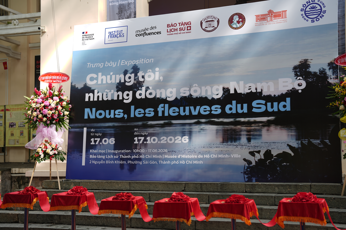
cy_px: 115
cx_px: 173
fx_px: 481
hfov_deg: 39.6
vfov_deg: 27.0
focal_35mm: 50
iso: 64
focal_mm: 50
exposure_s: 1/160
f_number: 2.5
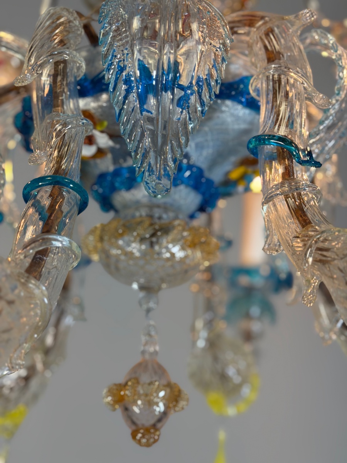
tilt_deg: +17.5
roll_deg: -2.5
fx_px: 642
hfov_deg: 30.3
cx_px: 174
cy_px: 232
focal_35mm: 48
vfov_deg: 39.7
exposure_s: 1/100
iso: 100
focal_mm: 6.76
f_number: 1.78
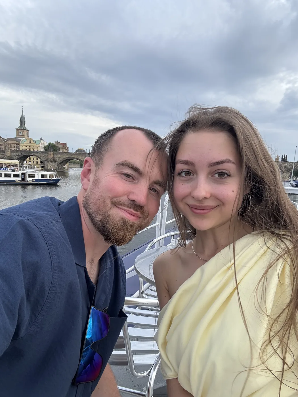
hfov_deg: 58.9
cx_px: 149
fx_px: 264
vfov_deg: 73.9
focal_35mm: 23
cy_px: 198
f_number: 1.9
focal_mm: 2.69
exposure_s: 1/215
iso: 25
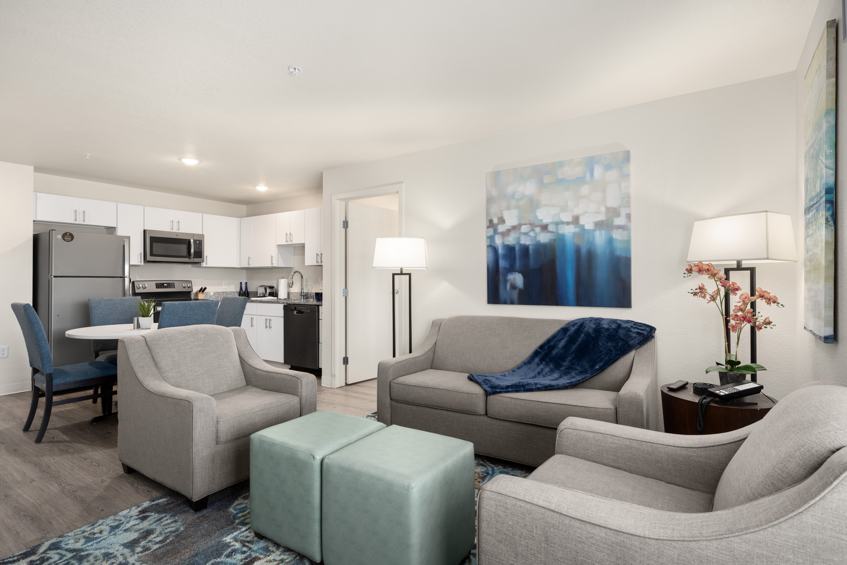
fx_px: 435
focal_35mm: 18
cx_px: 424
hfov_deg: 88.4
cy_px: 282
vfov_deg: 65.9
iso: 640
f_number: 11
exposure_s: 1/5
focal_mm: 18.5
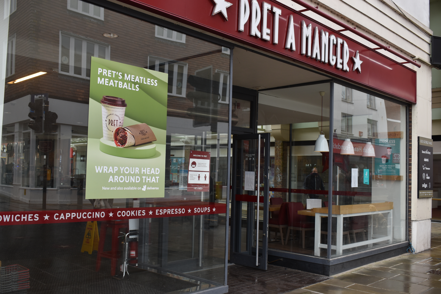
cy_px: 147
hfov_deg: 53.1
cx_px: 220
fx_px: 441
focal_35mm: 36
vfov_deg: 36.9
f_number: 5.6
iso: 200
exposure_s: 1/250
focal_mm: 24
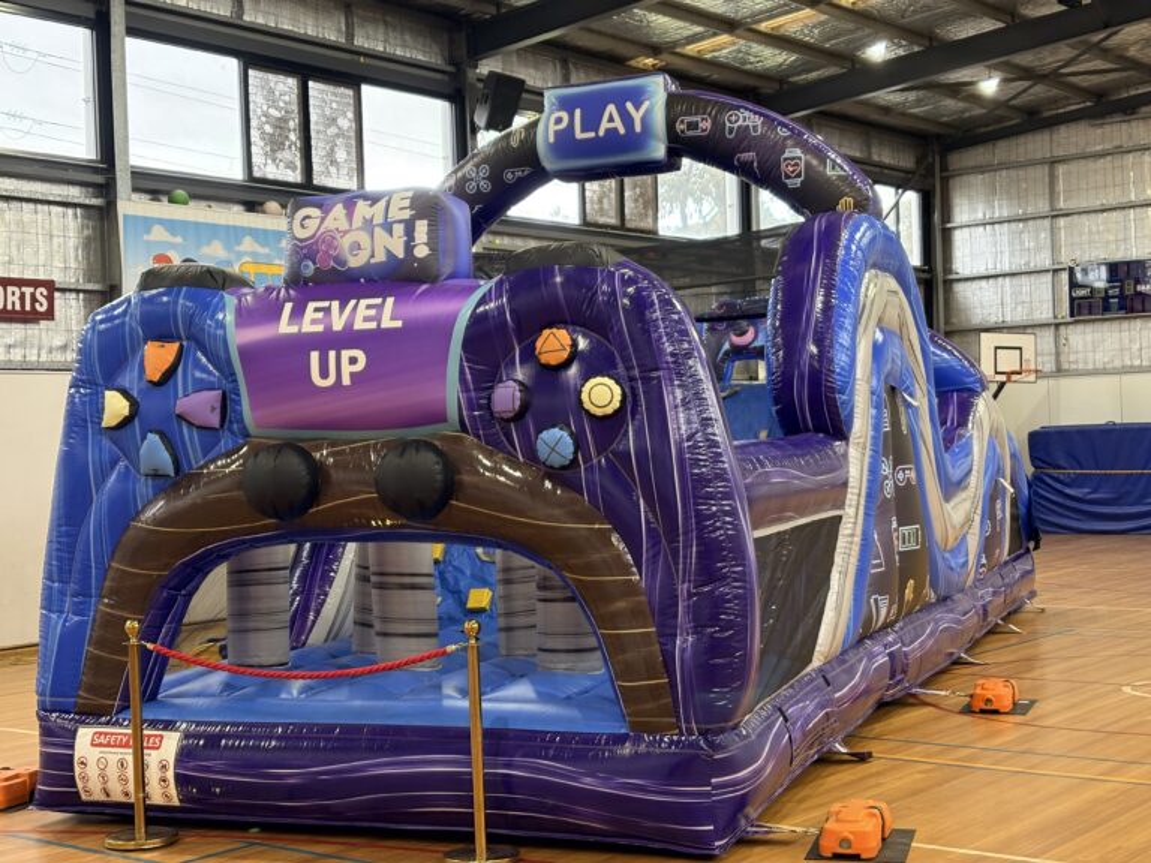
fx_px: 1729
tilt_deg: +0.6
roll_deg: +2.9
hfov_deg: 36.8
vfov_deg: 28.0
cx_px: 576
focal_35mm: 52
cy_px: 432
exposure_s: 1/85
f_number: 1.6
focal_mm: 5.96
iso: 100
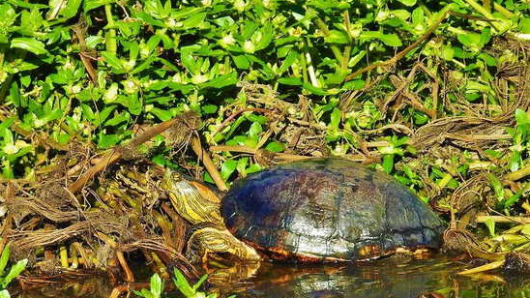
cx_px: 265
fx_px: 14304
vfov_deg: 1.2
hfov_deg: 2.1
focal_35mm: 1018
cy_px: 195
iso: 180
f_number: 5.6
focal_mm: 167
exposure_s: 1/500
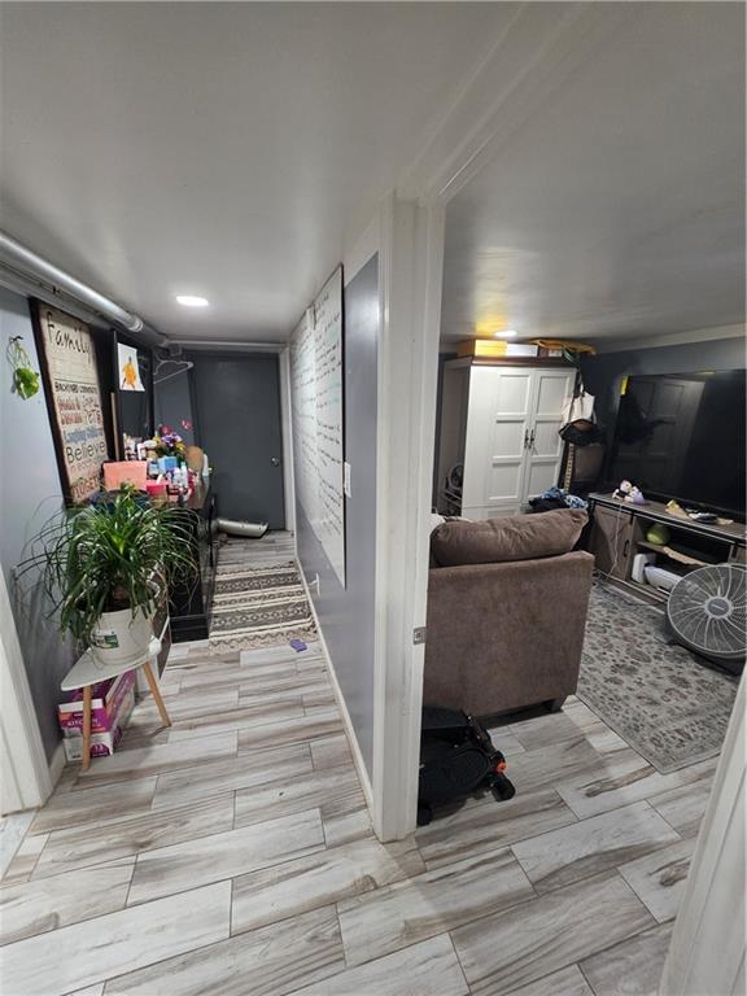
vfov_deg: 106.2
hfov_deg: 89.9
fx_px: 374
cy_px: 498
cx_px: 374
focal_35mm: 13
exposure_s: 1/60
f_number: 1.9
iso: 250
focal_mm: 2.2
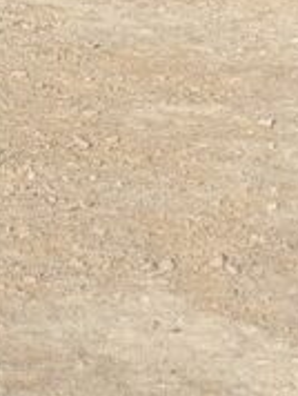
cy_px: -705
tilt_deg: -0.5
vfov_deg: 6.6
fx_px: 3160
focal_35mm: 276
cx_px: 667
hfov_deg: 5.3
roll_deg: -1.9
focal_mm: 6.76
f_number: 1.78
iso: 80
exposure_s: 1/3378
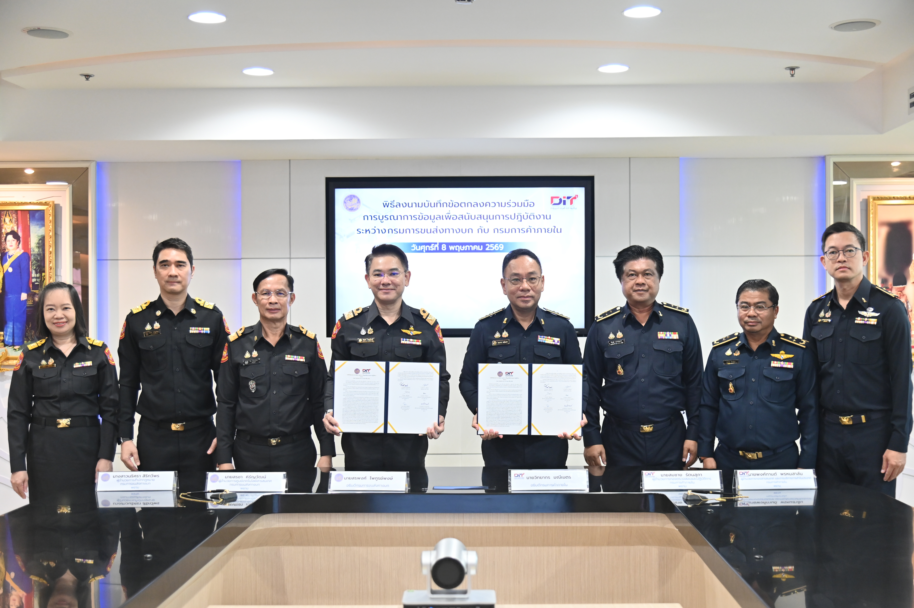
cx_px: 457
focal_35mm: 46
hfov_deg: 42.8
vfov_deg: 29.2
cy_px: 304
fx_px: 1167
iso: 2000
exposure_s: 1/160
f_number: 4
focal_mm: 46
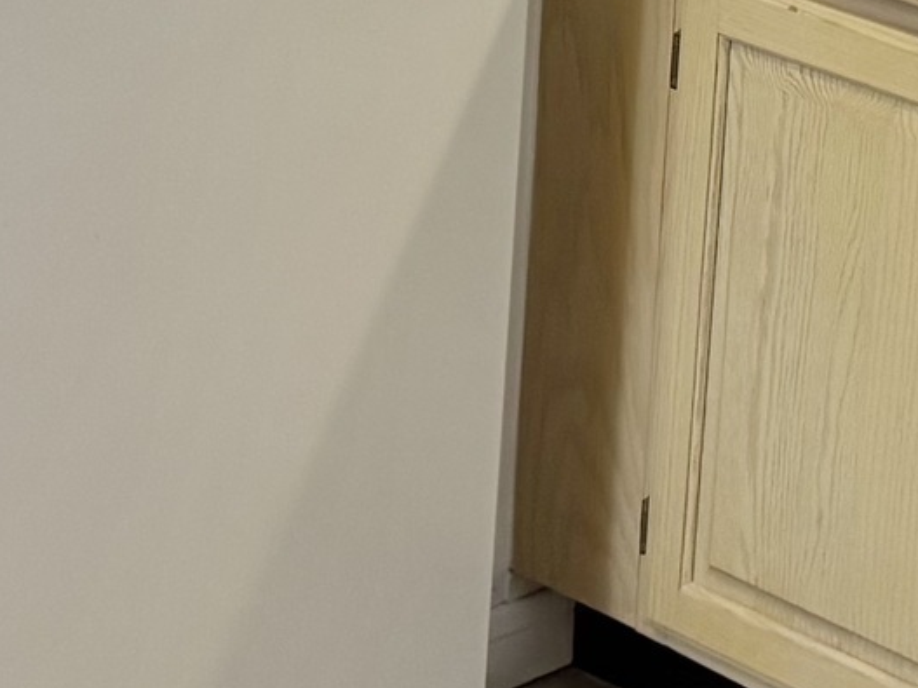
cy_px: -362
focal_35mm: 140
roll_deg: -5.4
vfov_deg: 10.2
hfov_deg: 13.3
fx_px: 3712
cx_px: 1404
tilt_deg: -10.7
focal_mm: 6.76
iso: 160
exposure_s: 1/120
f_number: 1.78
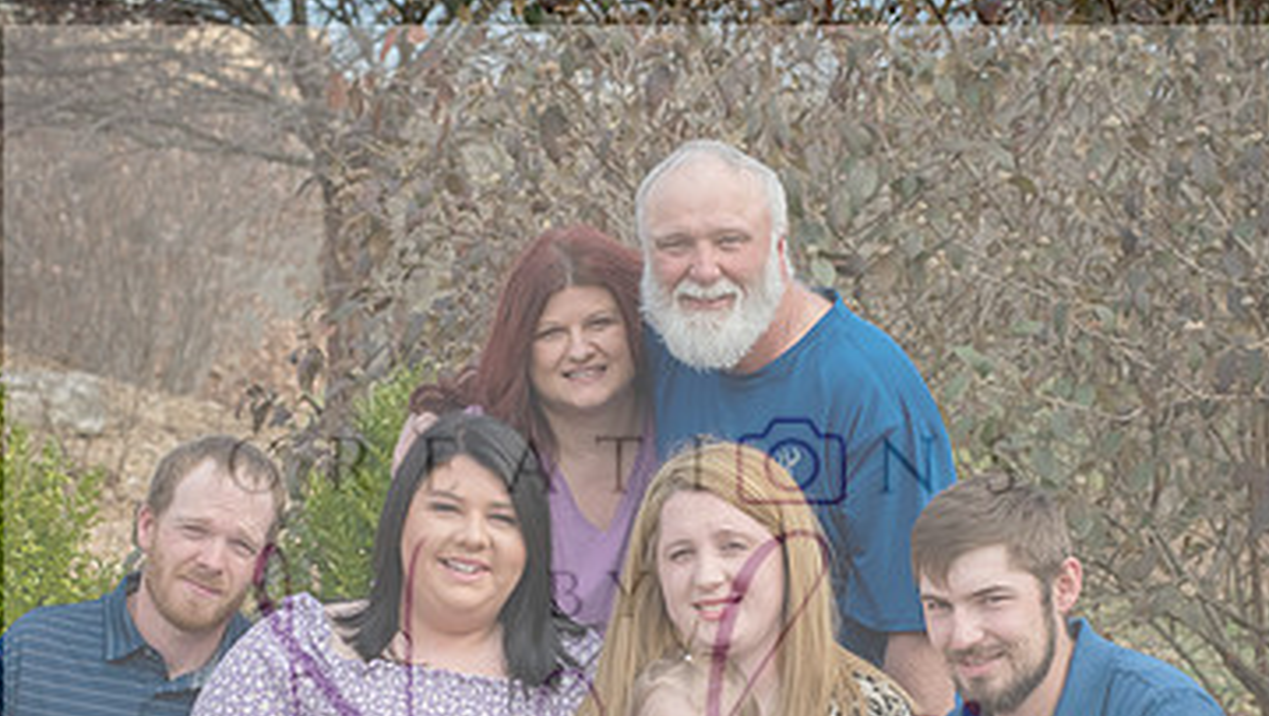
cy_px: 665
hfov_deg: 15.9
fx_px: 4545
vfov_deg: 9.0
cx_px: 642
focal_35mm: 135
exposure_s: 1/500
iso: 400
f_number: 8
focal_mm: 80
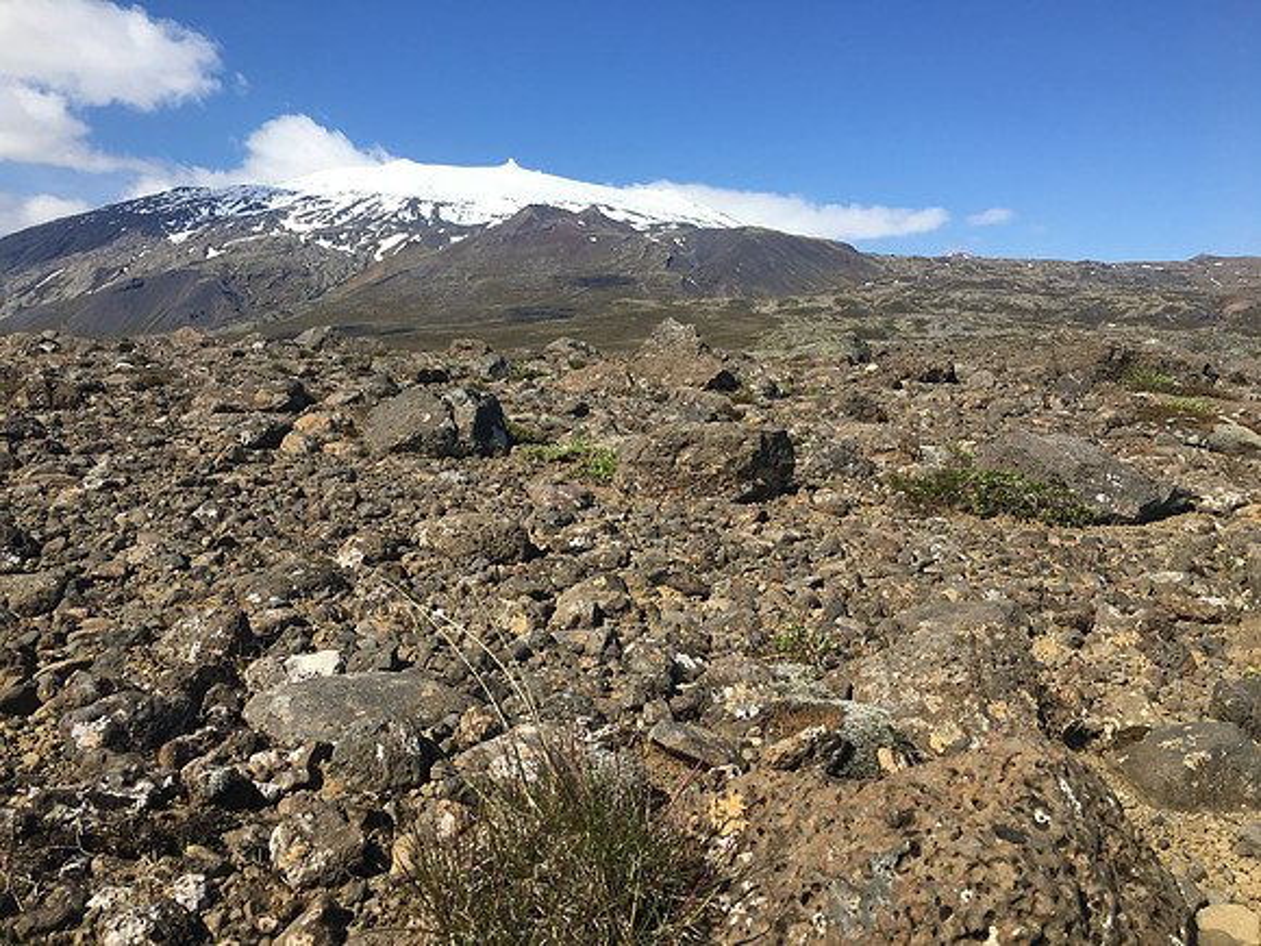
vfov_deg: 48.2
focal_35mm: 29
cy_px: 473
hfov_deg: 61.7
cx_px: 630
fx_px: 1056
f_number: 2.2
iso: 25
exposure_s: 1/1672
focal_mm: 4.15
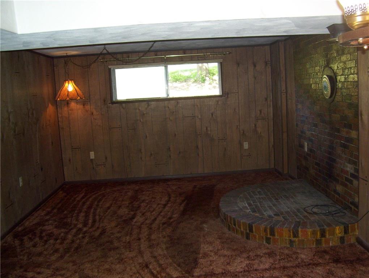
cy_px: 139
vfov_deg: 39.7
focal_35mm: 36
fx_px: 384
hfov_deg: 51.3
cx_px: 184
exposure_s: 1/60
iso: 200
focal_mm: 6
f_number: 2.7
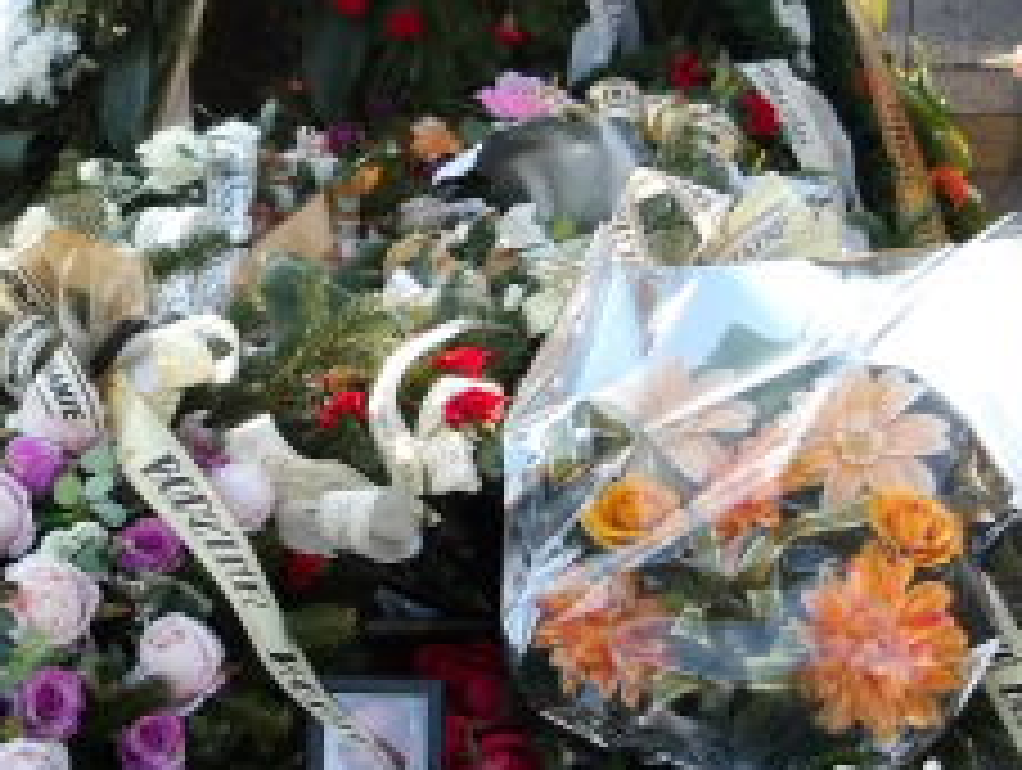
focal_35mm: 76
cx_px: 410
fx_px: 2247
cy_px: 464
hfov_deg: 25.6
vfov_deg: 19.4
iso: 100
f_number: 3
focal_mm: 4.9
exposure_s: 1/190
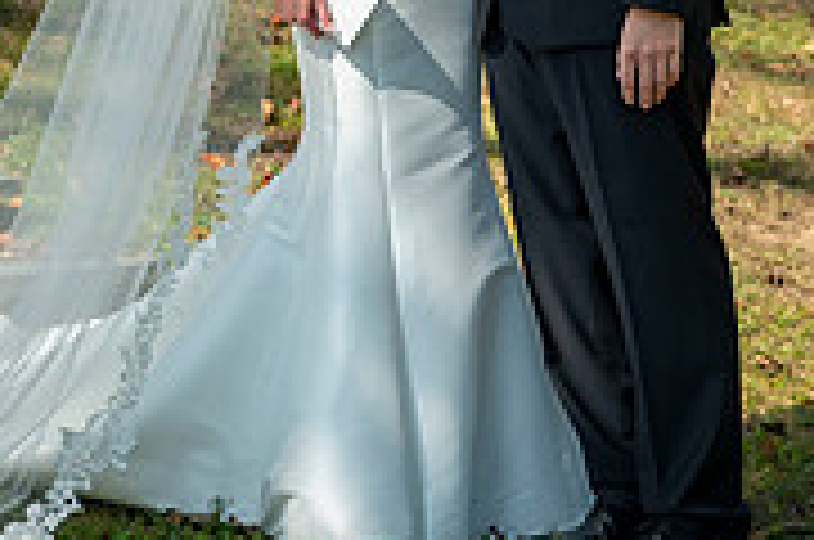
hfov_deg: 11.3
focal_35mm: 182
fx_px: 4108
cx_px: 333
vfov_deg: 7.4
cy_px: -184
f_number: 2.8
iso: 1000
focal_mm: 55
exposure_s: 1/8000
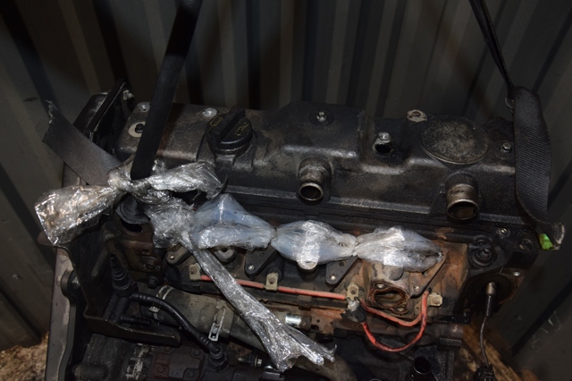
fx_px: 524
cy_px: 190
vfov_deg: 39.9
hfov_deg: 57.2
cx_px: 286
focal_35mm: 33
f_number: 5
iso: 800
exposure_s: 1/60
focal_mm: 22
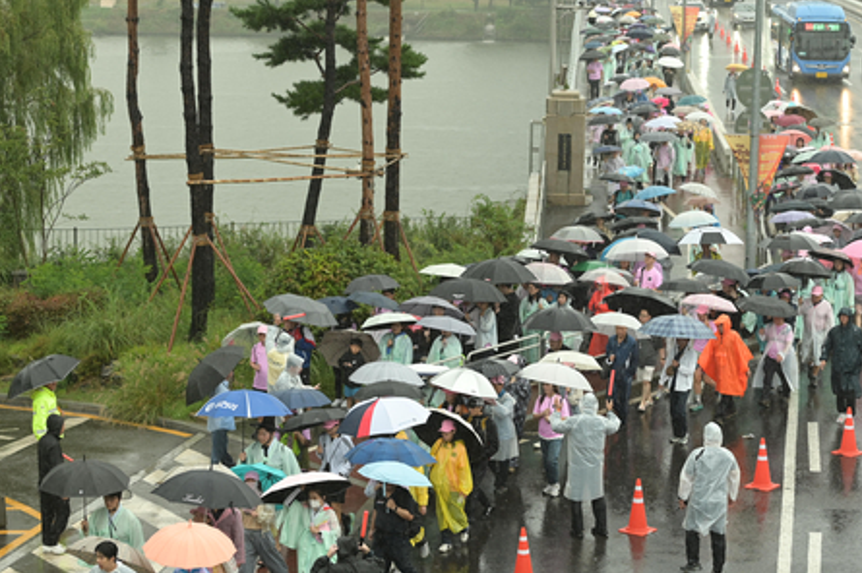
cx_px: 441
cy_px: 246
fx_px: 2105
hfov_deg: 23.1
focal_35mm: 88
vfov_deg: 15.5
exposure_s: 1/400
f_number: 2.8
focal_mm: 70
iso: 500
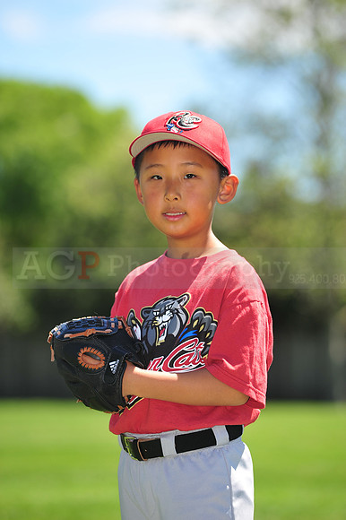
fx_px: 2887
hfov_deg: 6.9
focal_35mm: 200
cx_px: 173
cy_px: 260
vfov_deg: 10.3
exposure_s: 1/640
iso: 200
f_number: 4.5
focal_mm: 200
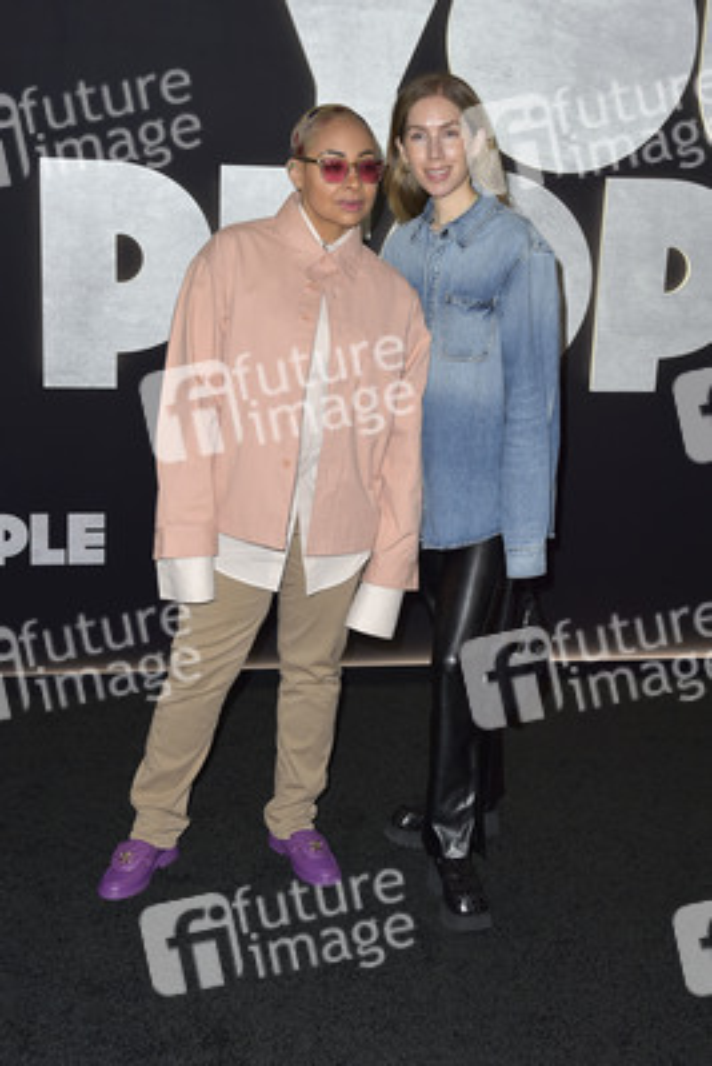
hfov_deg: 28.1
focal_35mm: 48
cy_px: 533
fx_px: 1423
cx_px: 356
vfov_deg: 41.1
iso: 400
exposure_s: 1/250
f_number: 6.3
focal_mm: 48
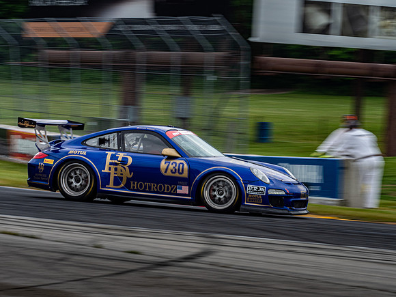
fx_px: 2425
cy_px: 148
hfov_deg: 9.3
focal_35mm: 212
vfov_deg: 7.0
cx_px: 198
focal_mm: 106
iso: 200
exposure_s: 1/125
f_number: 9
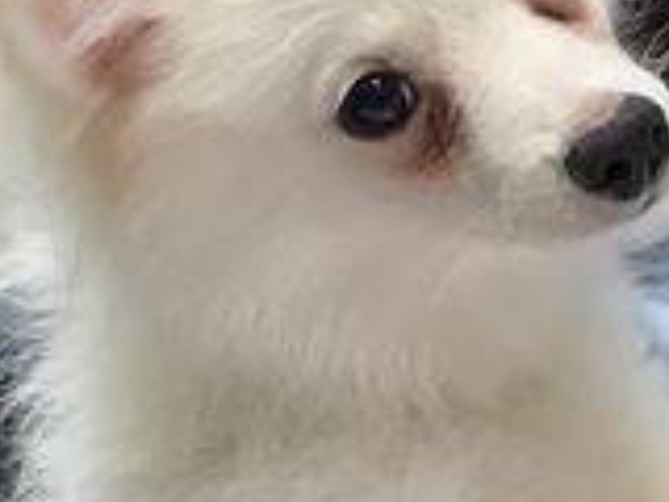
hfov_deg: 16.8
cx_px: 134
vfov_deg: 12.5
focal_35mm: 116
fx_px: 2242
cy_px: -54
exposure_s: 1/30
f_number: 2.4
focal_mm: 3.3
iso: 32
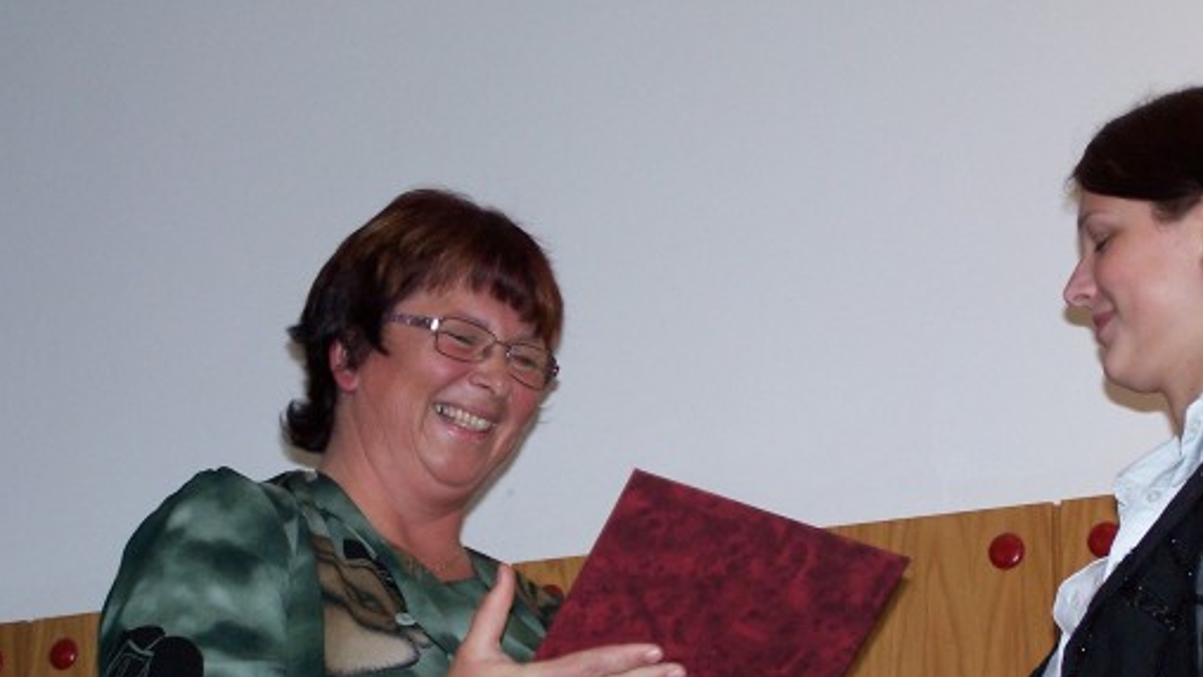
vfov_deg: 11.7
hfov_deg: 20.7
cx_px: 713
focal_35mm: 103
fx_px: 3286
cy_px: 518
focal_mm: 12.4
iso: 140
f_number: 3.2
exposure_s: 1/90
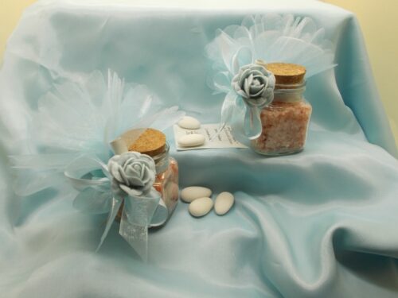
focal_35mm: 30
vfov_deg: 46.8
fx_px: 345
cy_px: 149
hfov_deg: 60.0
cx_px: 199
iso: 80
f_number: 3.4
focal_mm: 5.3
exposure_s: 1/80
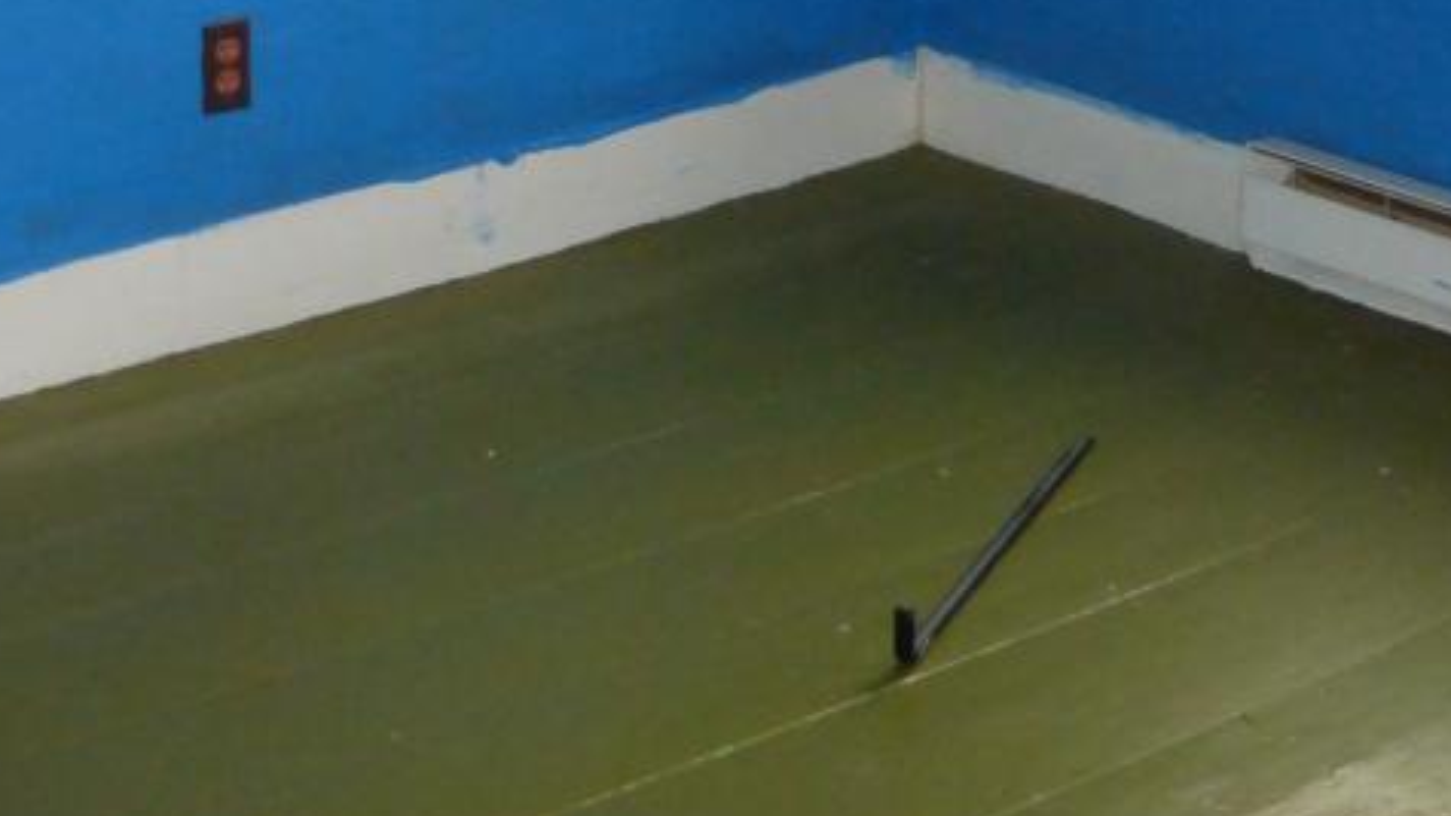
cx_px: 831
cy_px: -217
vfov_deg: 12.5
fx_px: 3616
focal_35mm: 94
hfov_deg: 22.7
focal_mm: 6.9
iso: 640
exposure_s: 1/60
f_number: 3.9
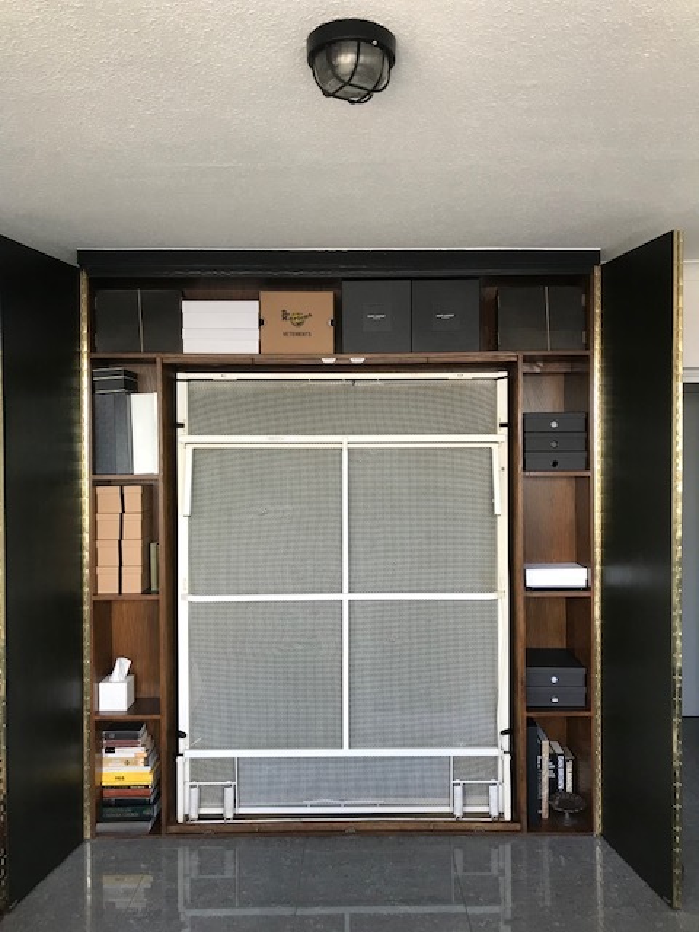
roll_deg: +0.4
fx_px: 754
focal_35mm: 28
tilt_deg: -1.8
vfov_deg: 63.4
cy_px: 466
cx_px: 350
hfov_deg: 49.7
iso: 25
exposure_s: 1/33
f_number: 1.8
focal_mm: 3.99
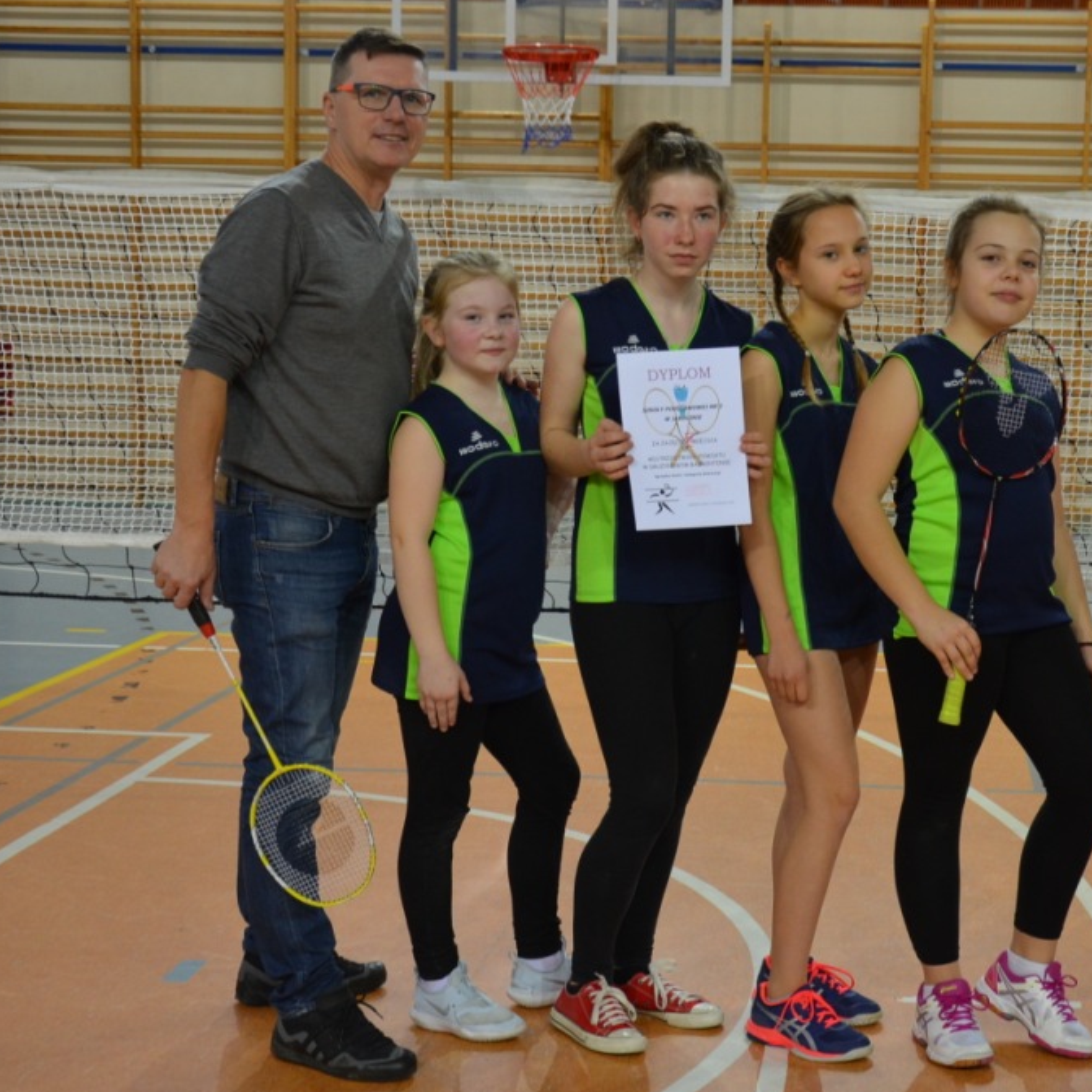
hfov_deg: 25.9
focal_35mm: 66
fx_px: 2356
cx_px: 773
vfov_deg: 26.1
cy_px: 548
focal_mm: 34
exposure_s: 1/50
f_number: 4.2
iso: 800
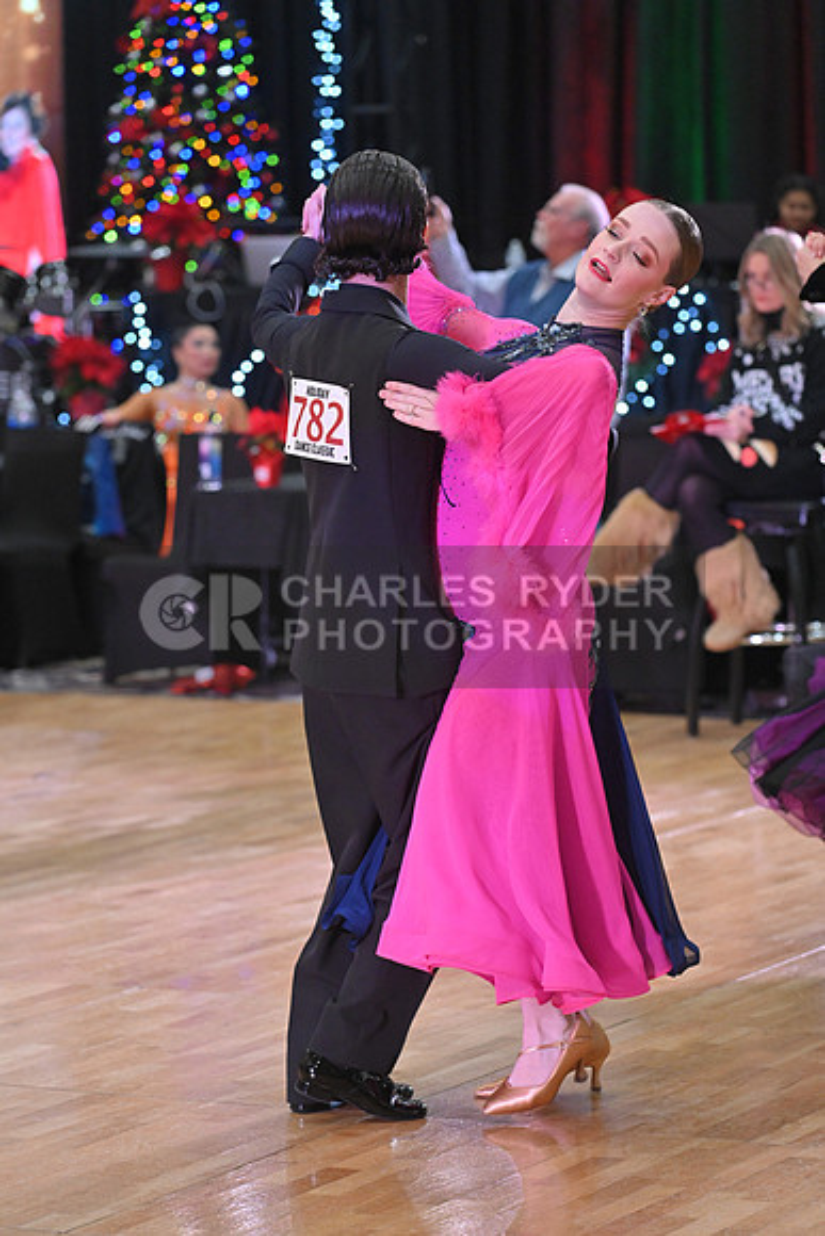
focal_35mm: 135
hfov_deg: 10.2
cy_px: 618
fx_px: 4637
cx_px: 412
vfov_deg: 15.2
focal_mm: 135
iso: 3200
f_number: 4.5
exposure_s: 1/400
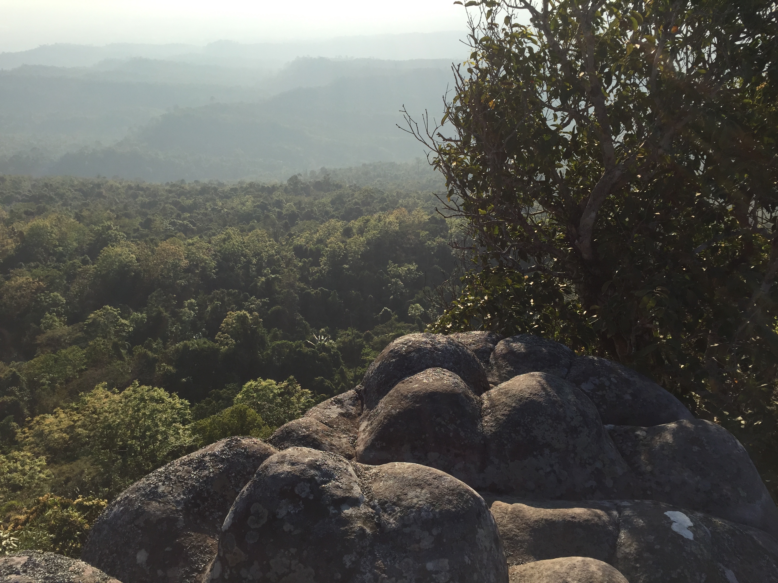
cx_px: 389
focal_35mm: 29
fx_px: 652
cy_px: 292
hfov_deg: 61.7
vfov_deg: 48.2
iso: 32
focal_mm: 4.15
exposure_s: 1/1412
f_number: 2.2
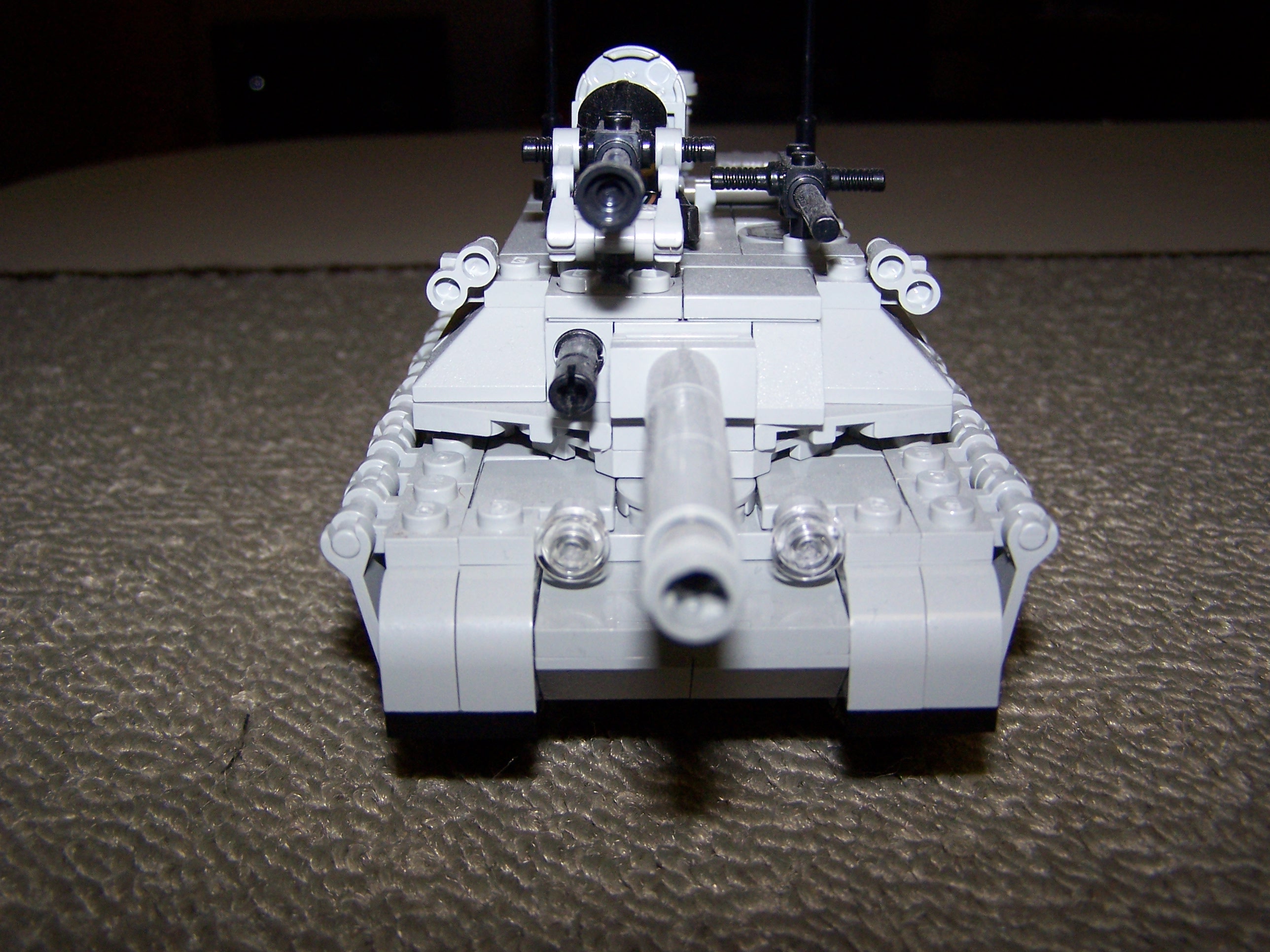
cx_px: 635
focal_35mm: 38
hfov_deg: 49.0
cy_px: 476
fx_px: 1394
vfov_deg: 37.7
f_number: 2.8
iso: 140
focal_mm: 6.3
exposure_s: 1/60
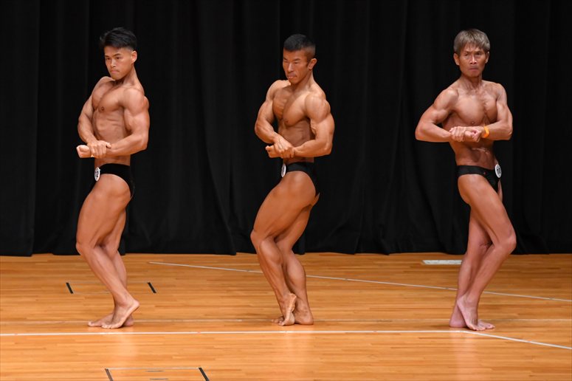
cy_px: 190
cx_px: 286
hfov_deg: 7.6
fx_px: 4288
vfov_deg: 5.1
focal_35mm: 270
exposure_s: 1/400
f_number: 5.6
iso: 4000
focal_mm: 180
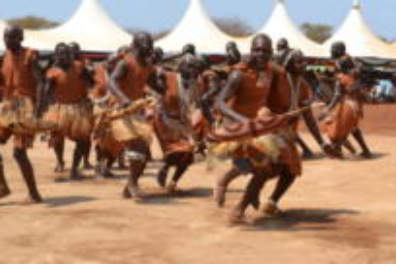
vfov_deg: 16.7
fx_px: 891
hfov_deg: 24.9
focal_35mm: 81
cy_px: 59
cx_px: 276
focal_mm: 22
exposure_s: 1/320
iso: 100
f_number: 9
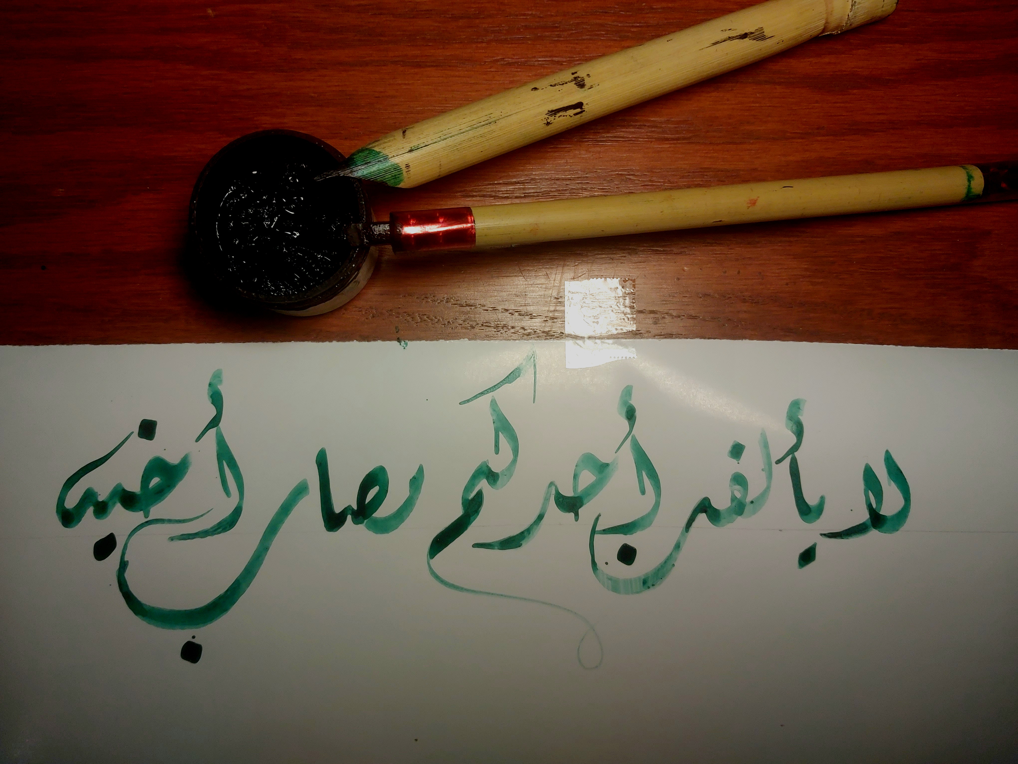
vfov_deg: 46.8
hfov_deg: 60.0
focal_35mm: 30
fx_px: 882
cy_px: 382
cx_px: 509
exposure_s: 1/120
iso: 64
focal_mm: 4.6
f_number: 1.8
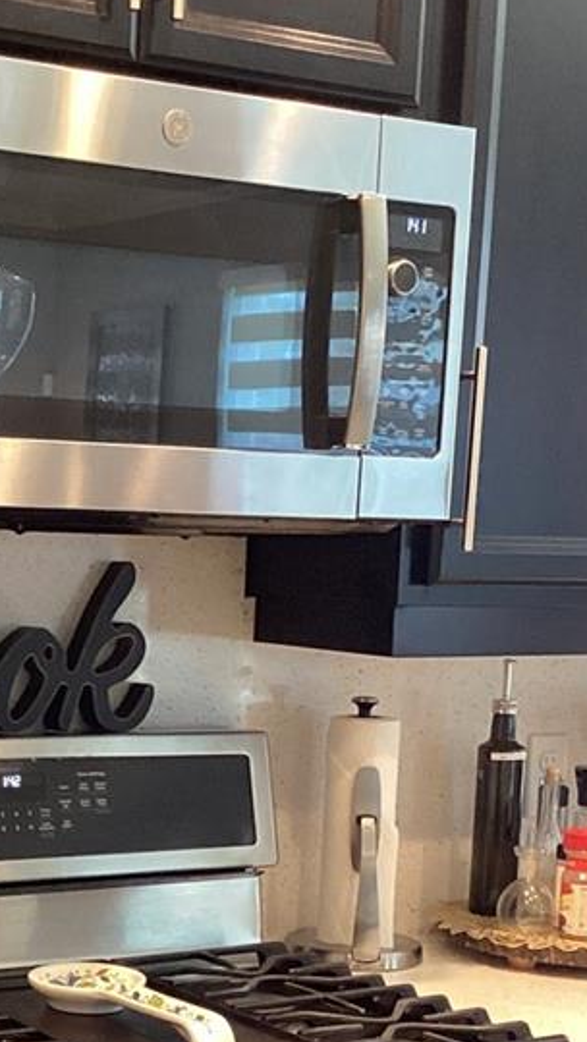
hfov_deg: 15.9
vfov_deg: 27.7
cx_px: 56
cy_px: 818
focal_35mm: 75
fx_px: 2074
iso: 250
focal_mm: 3.3
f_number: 2.4
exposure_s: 1/60
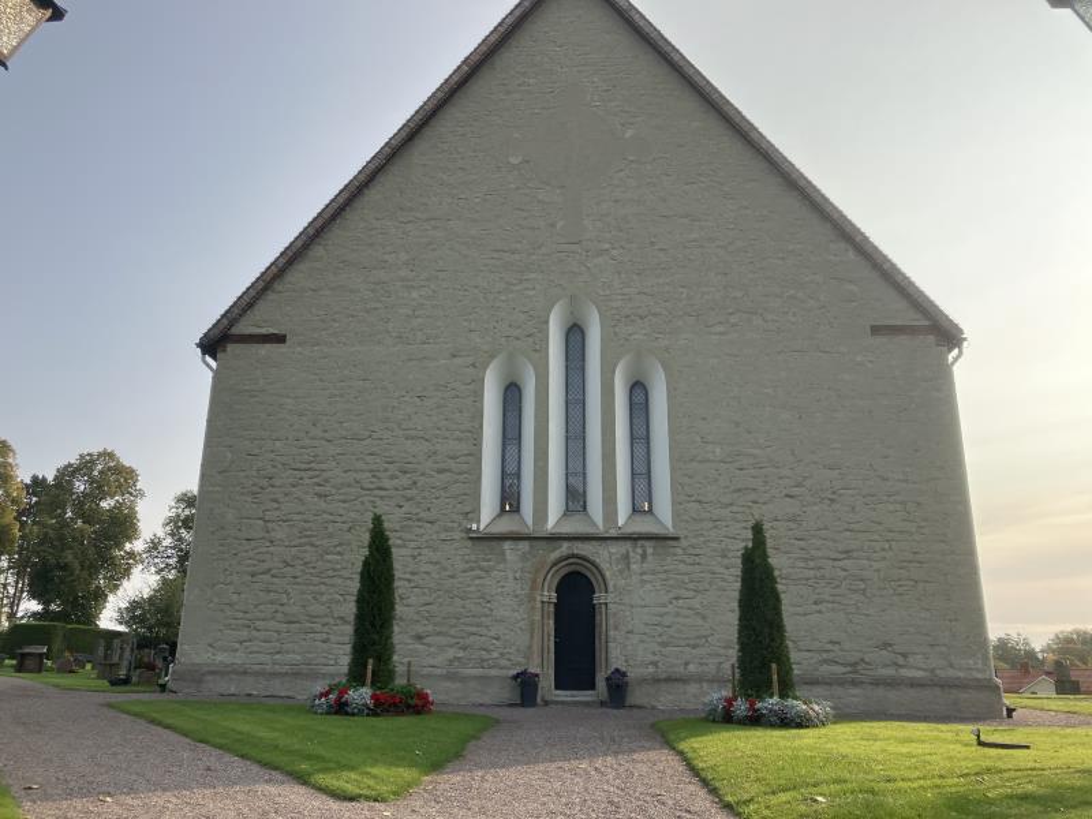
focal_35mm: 28
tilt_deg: +17.8
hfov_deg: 63.4
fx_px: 883
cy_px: 410
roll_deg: -0.5
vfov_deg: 49.7
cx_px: 546
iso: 32
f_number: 1.8
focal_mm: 3.99
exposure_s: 1/1279
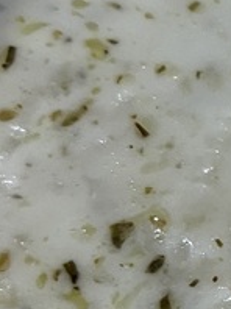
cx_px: 462
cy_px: 231
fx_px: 1079
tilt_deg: -69.4
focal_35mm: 121
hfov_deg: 11.1
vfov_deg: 16.2
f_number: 1.6
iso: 400
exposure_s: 1/33
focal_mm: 5.1
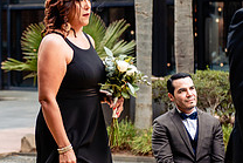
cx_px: 79
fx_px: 1169
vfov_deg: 7.9
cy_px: 35
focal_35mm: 173
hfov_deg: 11.9
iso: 320
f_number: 2.8
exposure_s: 1/160
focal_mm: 62
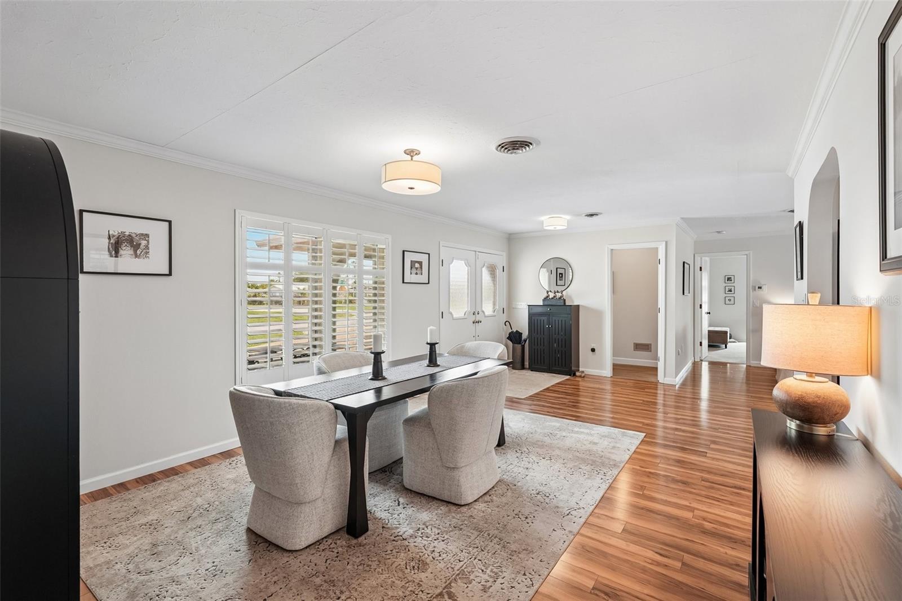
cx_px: 451
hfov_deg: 96.7
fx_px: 401
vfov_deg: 73.7
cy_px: 300
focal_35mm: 16
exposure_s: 1/20
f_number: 8
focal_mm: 16
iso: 400
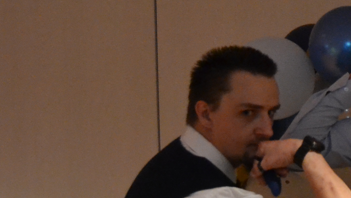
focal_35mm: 99
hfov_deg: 19.1
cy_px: 123
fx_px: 921
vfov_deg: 12.2
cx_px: 518
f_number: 3.5
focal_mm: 20
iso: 3200
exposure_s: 1/60
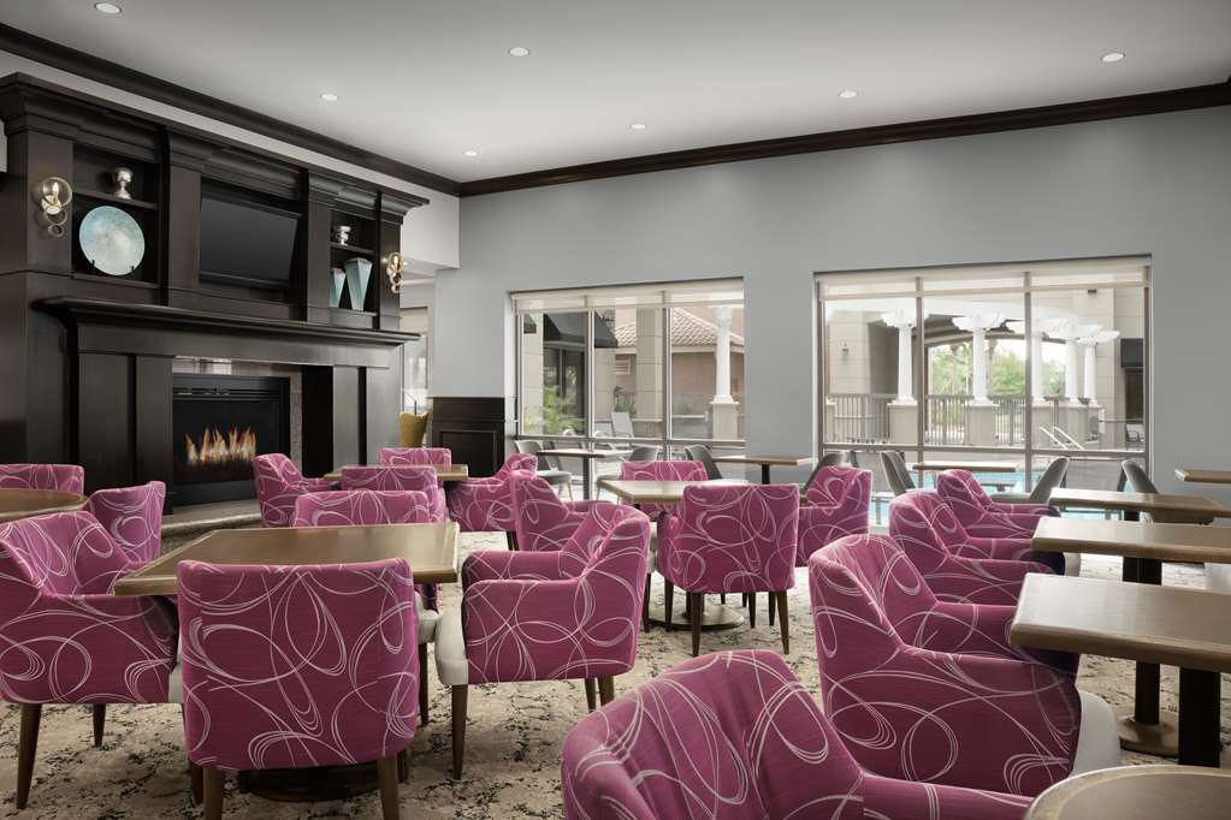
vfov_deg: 51.3
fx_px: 855
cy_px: 410
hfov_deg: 71.5
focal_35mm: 25
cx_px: 616
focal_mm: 25
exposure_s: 1
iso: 200
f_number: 11
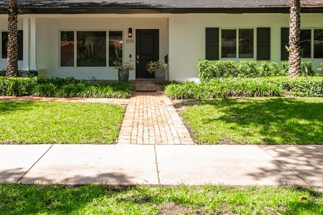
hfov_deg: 52.8
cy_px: 62
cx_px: 137
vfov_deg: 36.2
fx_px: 324
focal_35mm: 36
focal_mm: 11
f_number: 9
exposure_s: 1/160
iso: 250
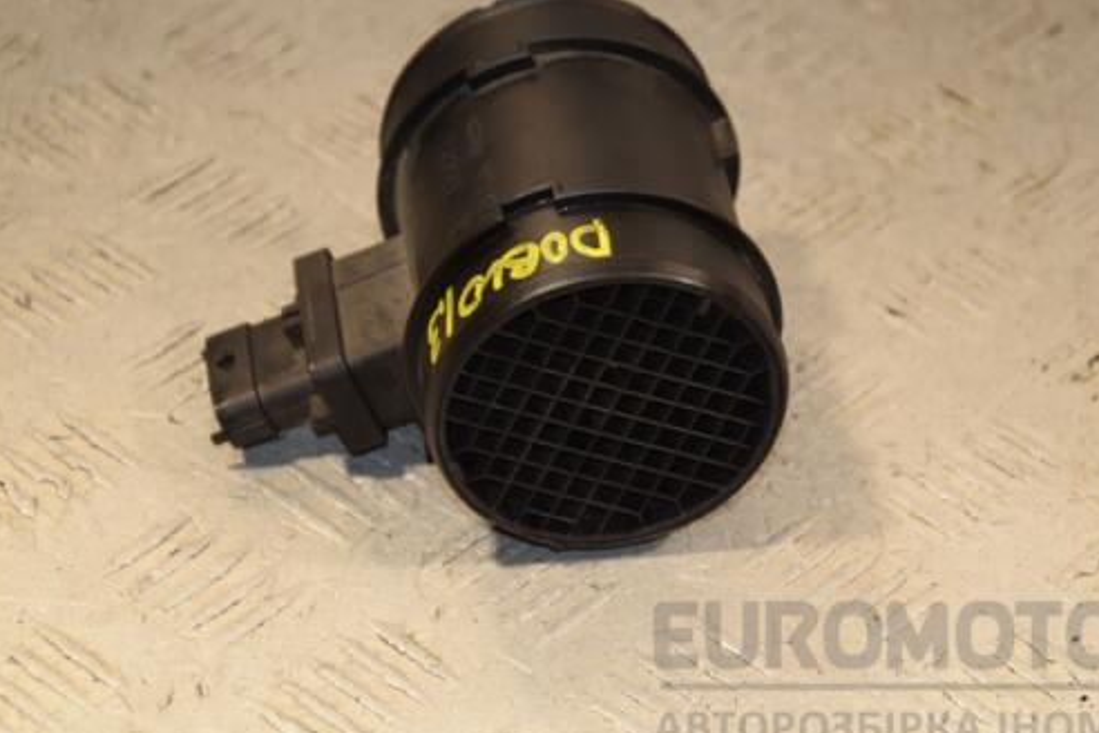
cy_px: 337
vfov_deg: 8.8
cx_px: 612
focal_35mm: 156
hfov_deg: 13.2
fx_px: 4750
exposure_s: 1/200
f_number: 6.3
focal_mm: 85
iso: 800
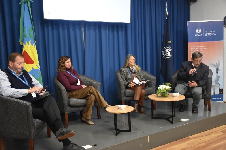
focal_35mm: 36
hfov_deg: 53.1
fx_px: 226
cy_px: 75
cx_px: 113
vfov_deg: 36.9
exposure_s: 1/60
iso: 1600
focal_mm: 24
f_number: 3.8
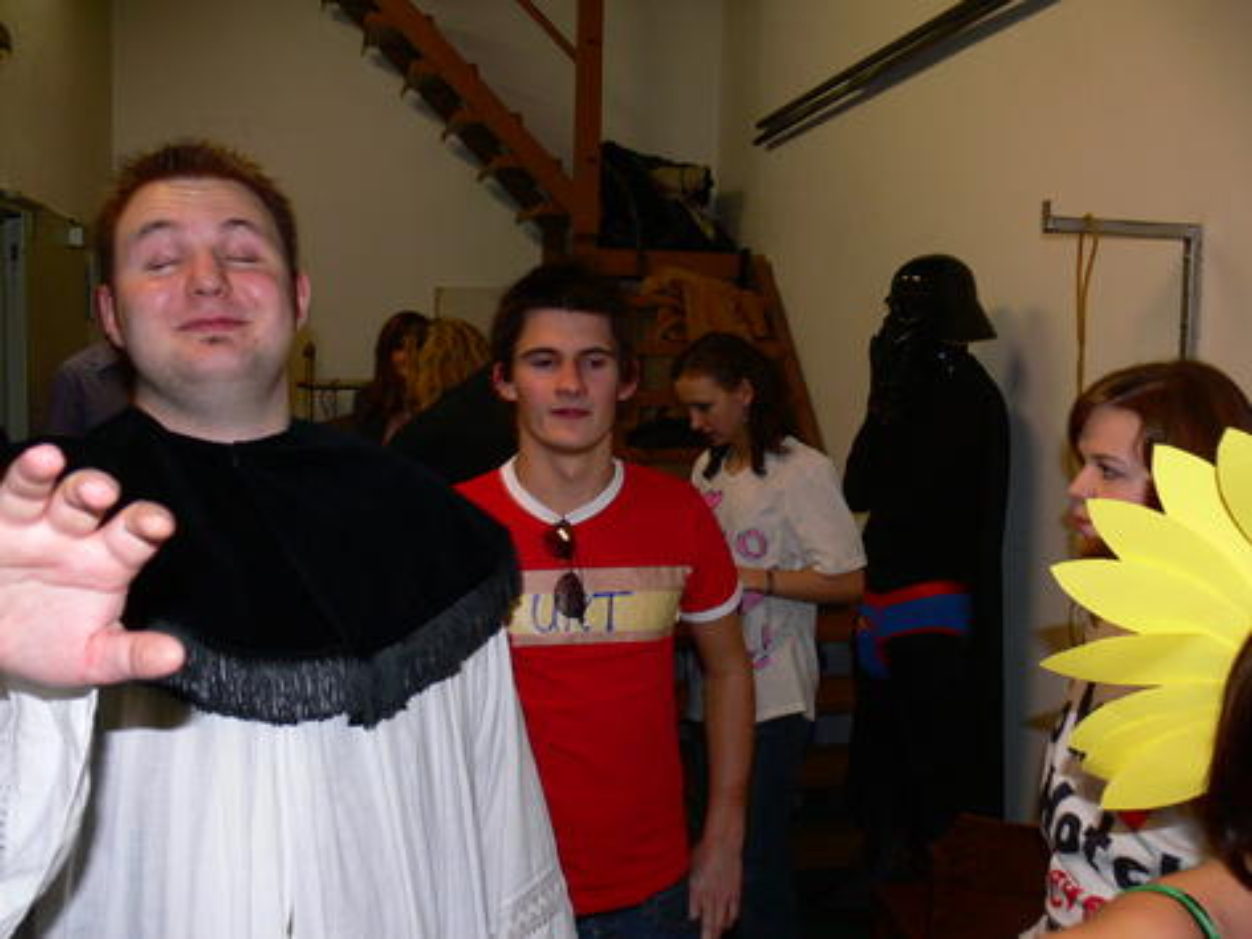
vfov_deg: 40.7
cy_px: 470
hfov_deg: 52.6
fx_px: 1266
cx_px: 626
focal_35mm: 35
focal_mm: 7.4
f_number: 2.8
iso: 100
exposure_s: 1/30
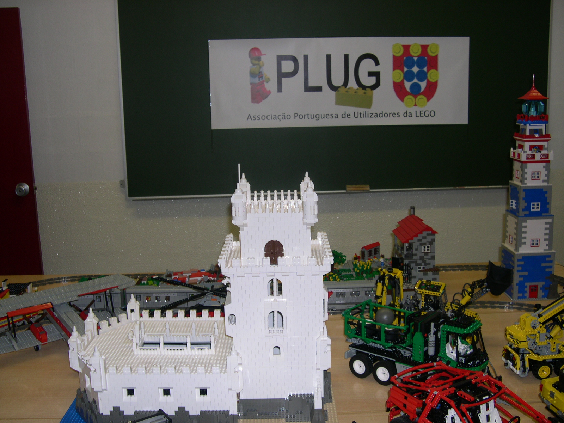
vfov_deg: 37.7
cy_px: 212
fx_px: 619
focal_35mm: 38
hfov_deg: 49.0
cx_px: 282
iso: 100
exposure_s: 1/60
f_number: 2.8
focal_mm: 8
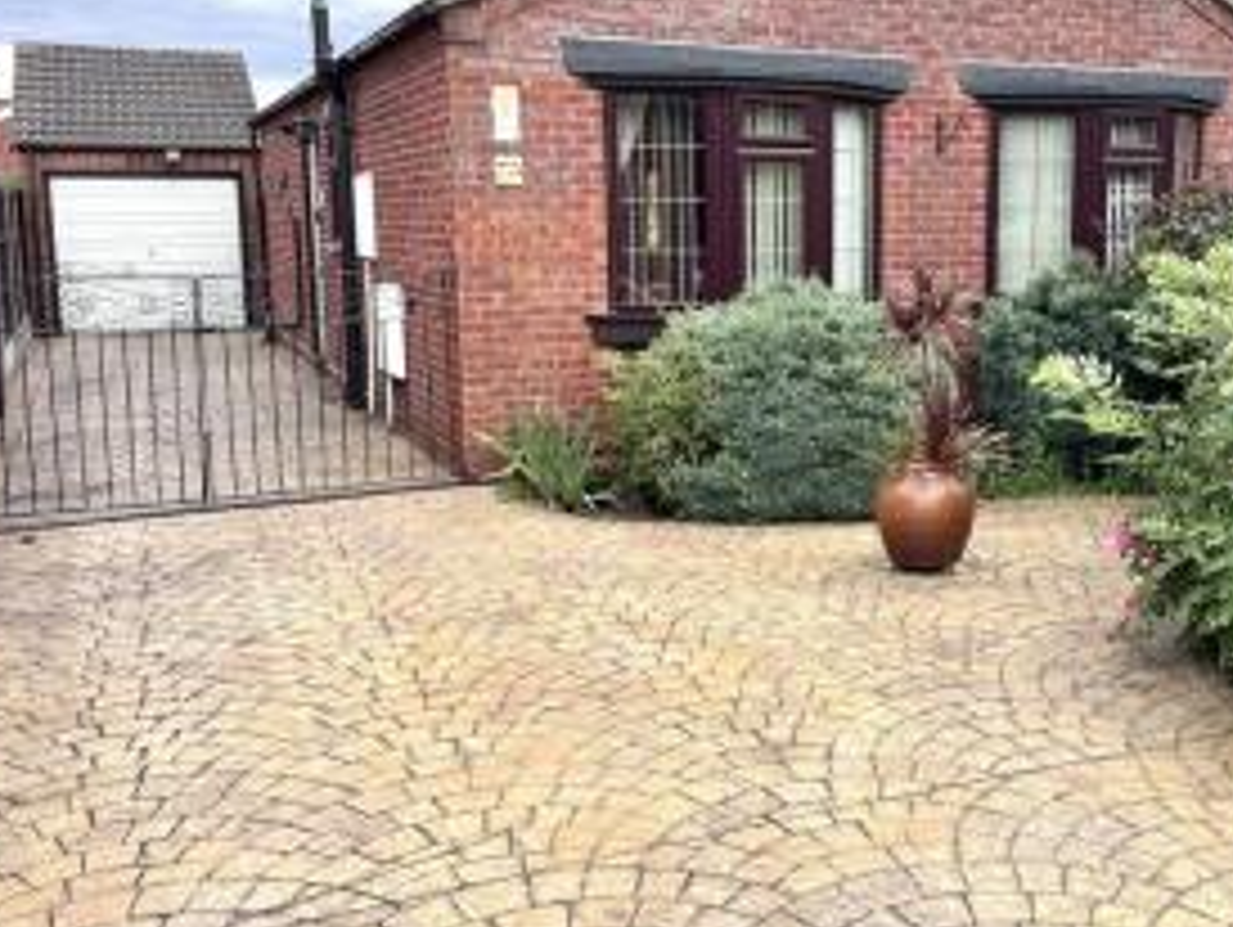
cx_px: 812
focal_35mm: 37
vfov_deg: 38.6
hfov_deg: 49.3
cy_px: 398
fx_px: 1319
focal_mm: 6.76
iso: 80
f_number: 1.78
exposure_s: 1/1767
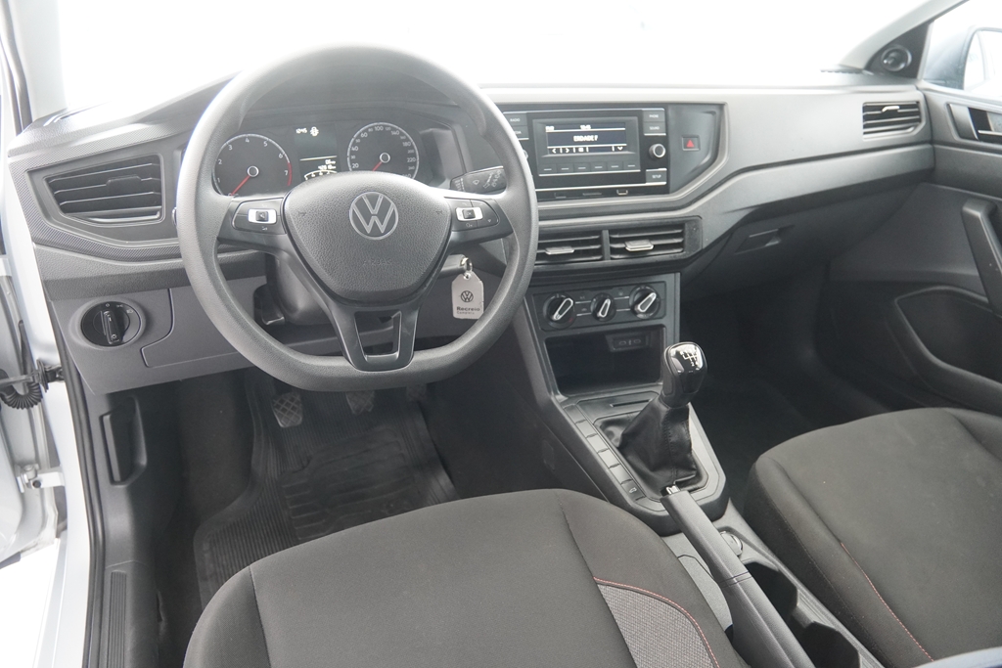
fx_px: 710
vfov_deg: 50.4
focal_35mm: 26
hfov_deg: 70.4
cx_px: 501
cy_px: 334
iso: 1600
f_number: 3.2
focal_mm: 17
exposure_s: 1/160
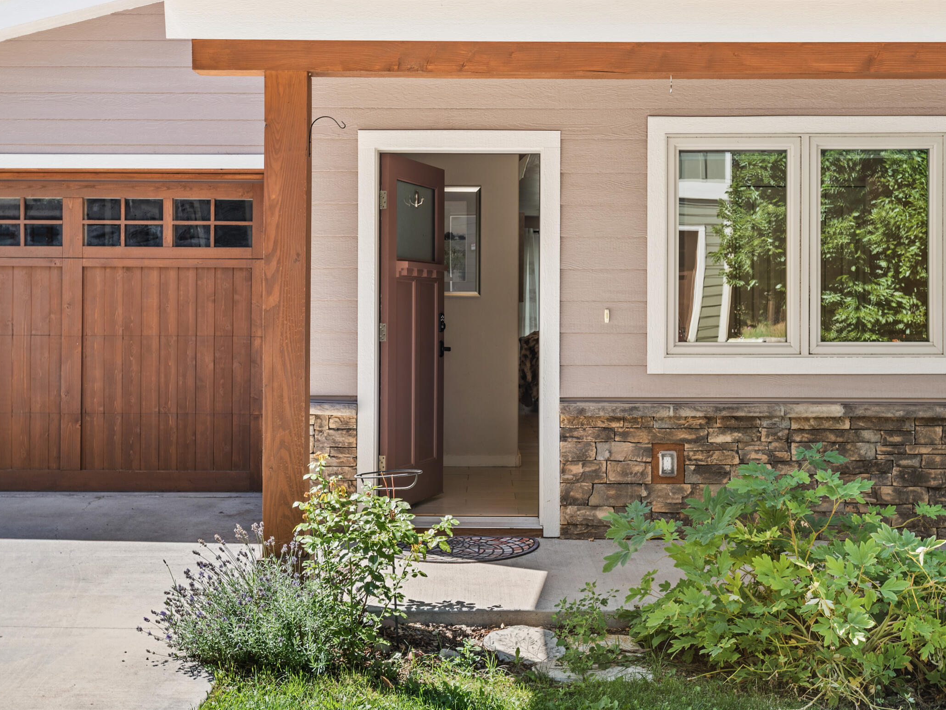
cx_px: 472
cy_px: 313
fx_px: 1339
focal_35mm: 49
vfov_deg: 29.7
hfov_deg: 38.9
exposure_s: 1/30
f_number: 7.1
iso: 160
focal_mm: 35
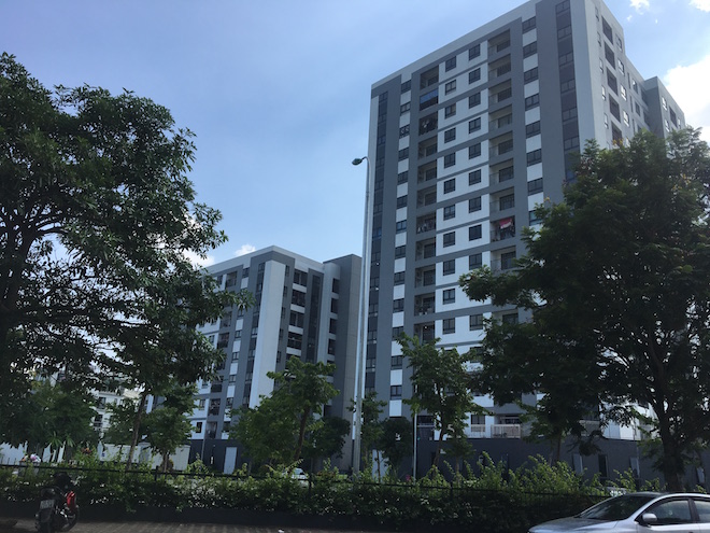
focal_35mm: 29
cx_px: 355
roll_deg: -4.2
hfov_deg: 61.7
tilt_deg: +18.7
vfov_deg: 48.2
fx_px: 595
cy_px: 266
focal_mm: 4.15
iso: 25
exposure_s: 1/1709
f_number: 2.2
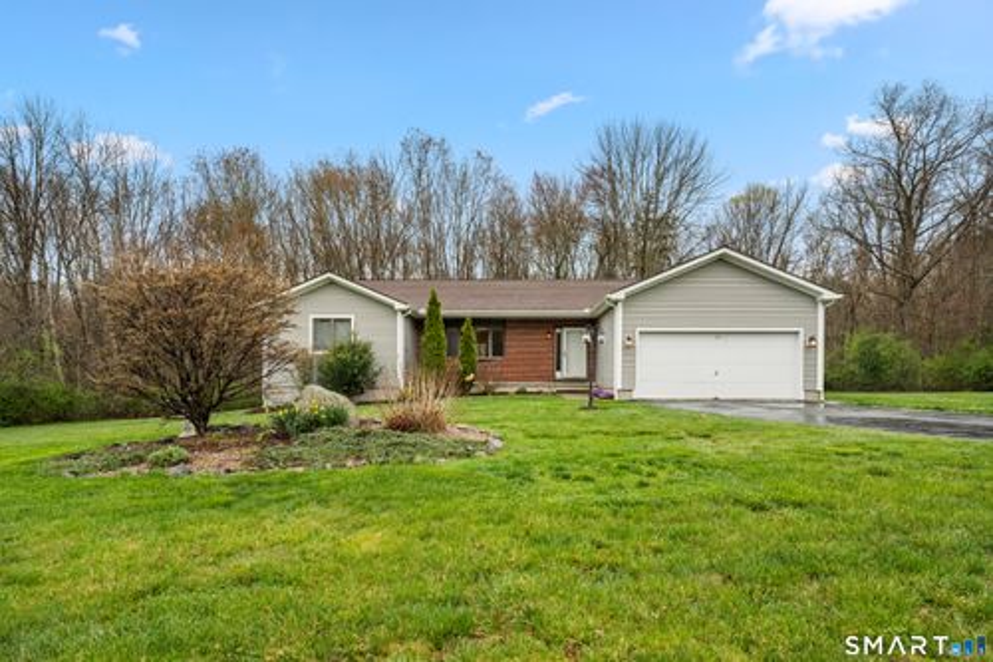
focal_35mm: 20
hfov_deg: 82.6
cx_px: 496
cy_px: 331
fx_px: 565
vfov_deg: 60.7
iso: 320
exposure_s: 1/25
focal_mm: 20.5
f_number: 9
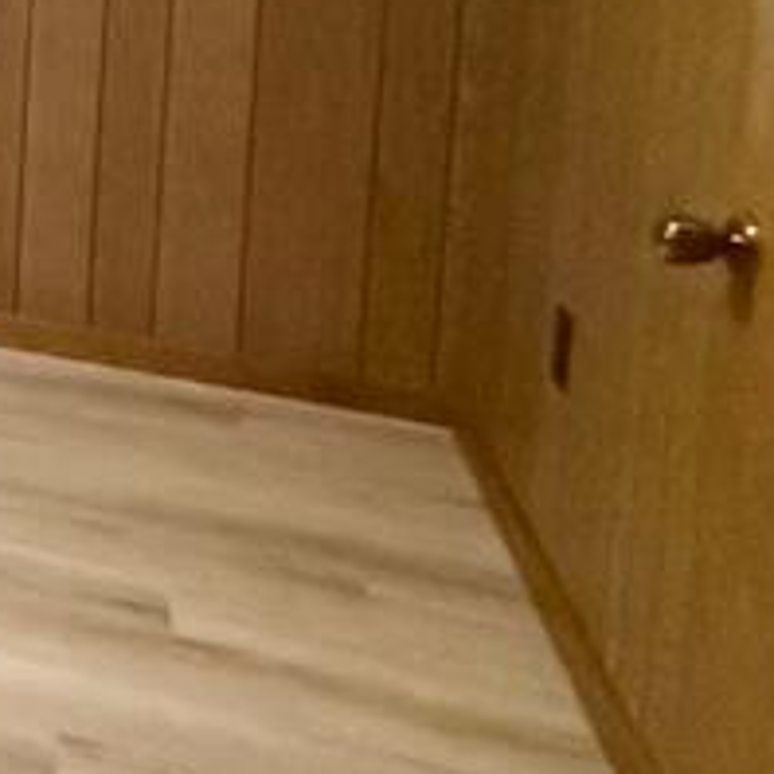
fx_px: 1619
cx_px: -930
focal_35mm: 64
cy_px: -117
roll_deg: +0.5
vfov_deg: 24.7
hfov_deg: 16.6
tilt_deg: -5.1
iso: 1250
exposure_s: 1/60
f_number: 2.2
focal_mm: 2.22
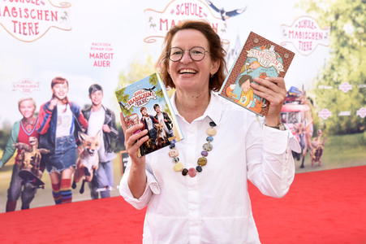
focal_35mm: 44
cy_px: 122
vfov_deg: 30.5
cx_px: 183
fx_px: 447
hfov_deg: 44.5
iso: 640
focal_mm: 44
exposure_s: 1/160
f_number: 6.3
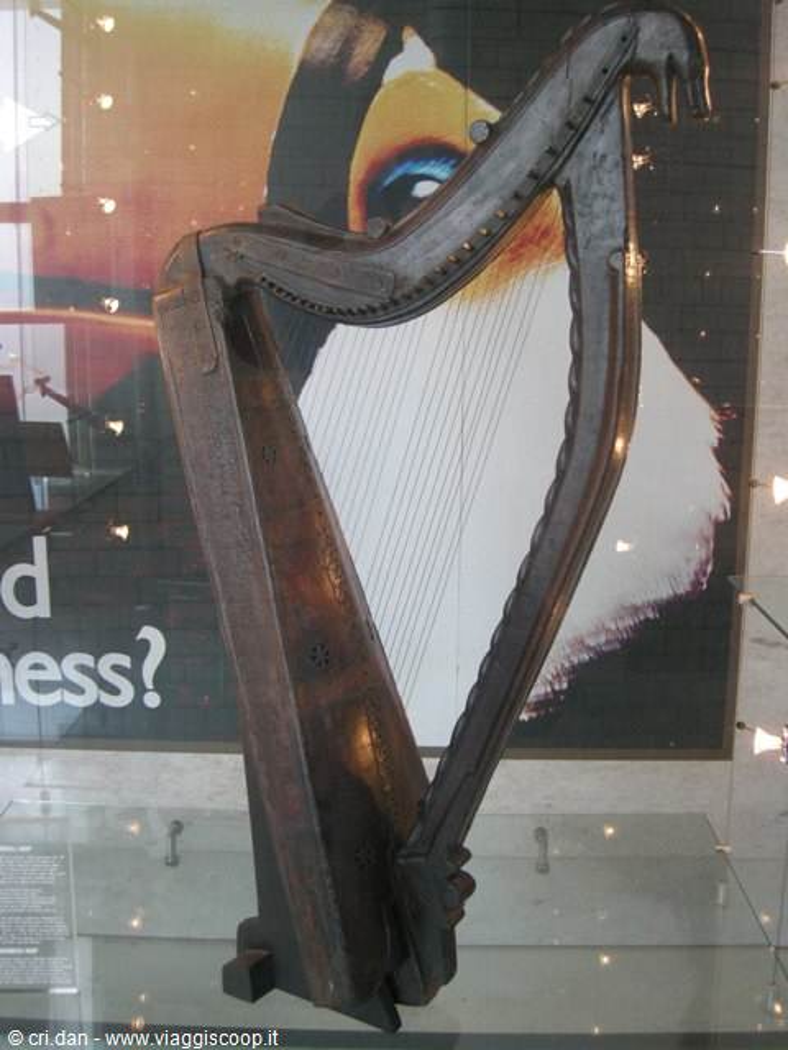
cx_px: 394
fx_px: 1244
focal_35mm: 41
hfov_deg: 35.1
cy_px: 525
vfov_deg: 45.8
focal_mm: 8.5
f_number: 2.9
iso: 272
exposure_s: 1/60
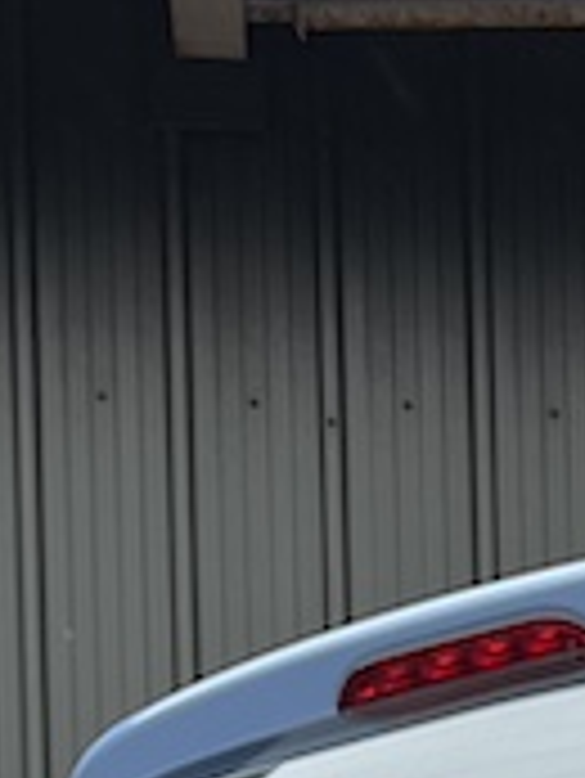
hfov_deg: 9.6
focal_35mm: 150
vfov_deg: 11.8
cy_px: 1529
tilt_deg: -2.1
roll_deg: +1.9
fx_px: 3376
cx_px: 922
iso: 40
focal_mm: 5.7
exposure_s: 1/121
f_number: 1.5
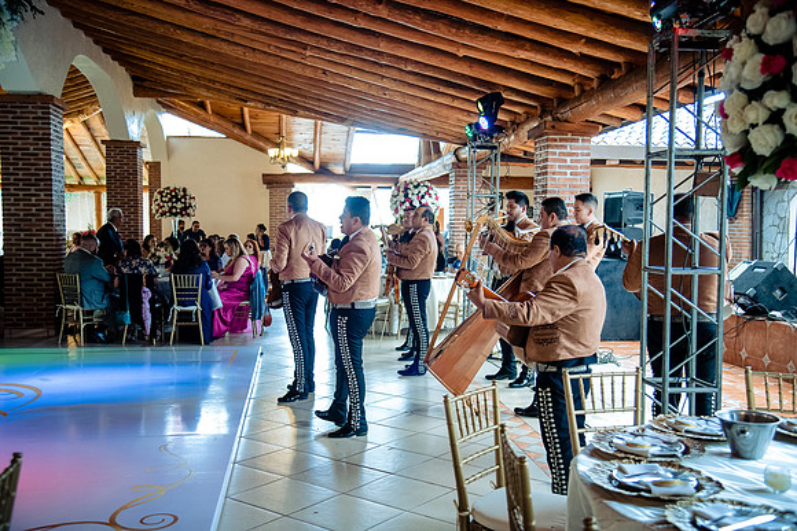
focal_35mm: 38
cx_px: 398
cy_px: 266
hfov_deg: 50.7
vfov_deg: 35.1
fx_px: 841
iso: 3200
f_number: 4
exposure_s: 1/200
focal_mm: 38
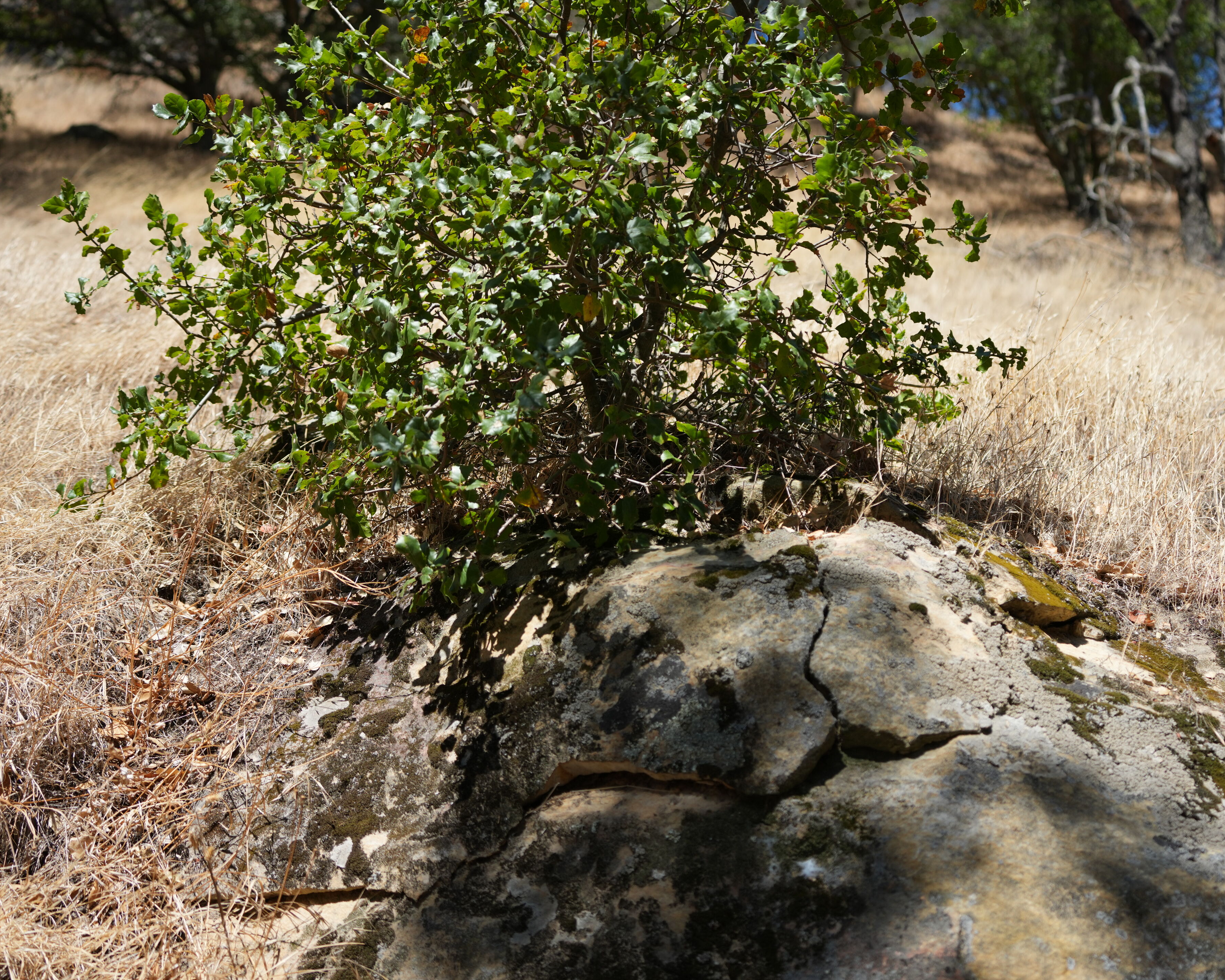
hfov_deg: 31.4
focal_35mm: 60
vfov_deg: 25.4
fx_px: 2175
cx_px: 664
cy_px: 489
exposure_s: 1/1250
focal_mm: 53
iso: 320
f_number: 4.5
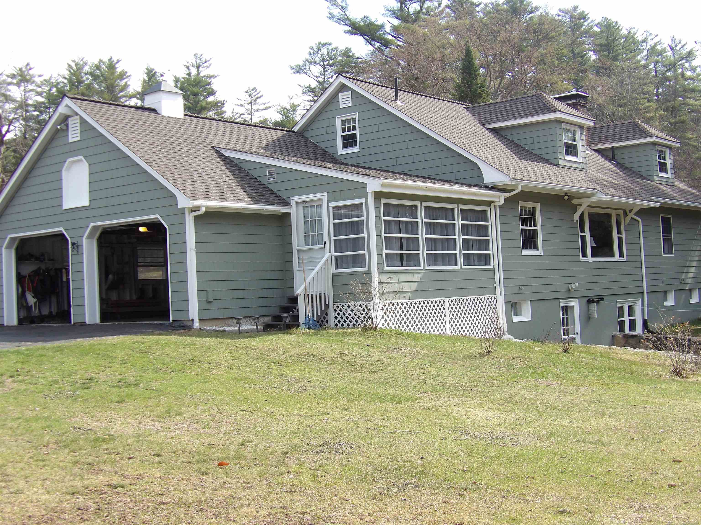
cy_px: 262
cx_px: 350
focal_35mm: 46
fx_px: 932
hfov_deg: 41.2
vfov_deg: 31.5
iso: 100
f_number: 3.8
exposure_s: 1/280
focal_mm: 8.2
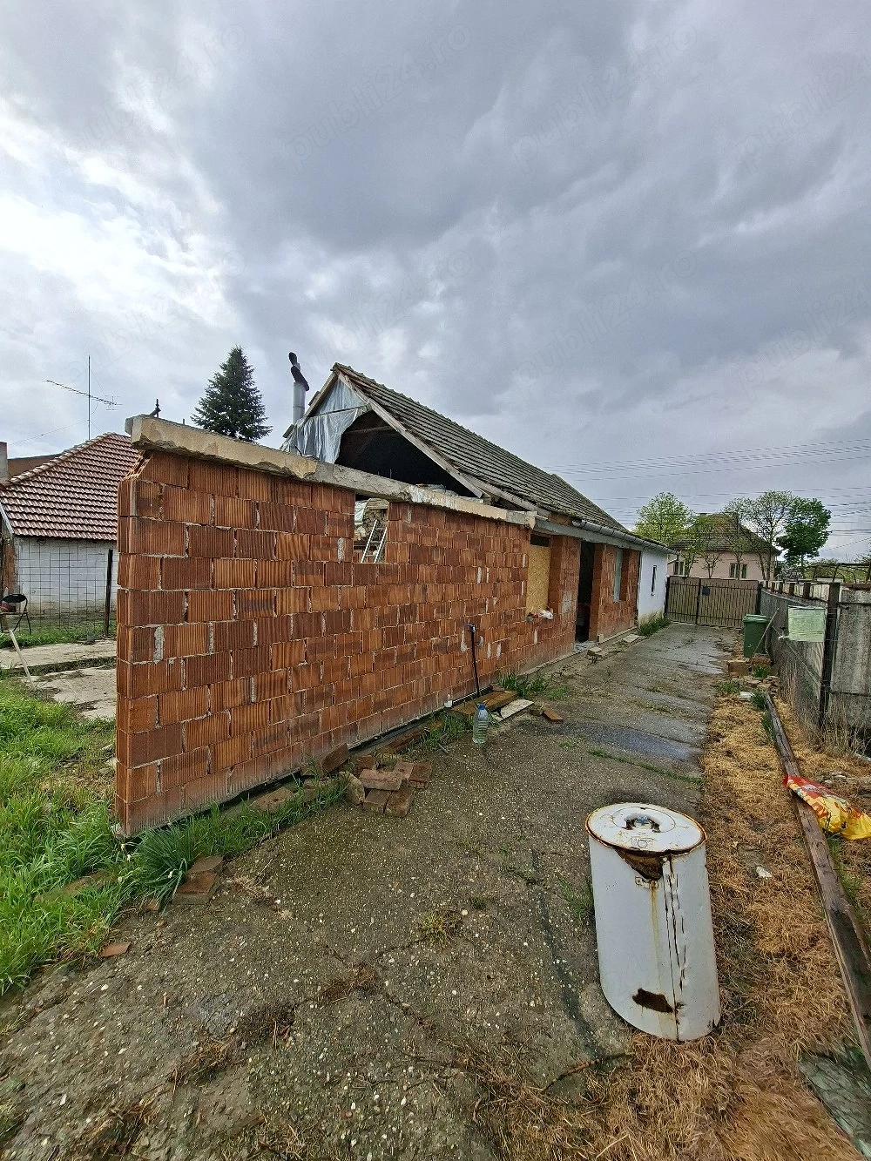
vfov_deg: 106.2
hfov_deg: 89.9
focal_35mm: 13
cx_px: 436
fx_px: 436
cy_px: 580
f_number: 2.2
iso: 40
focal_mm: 1.74
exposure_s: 1/1667
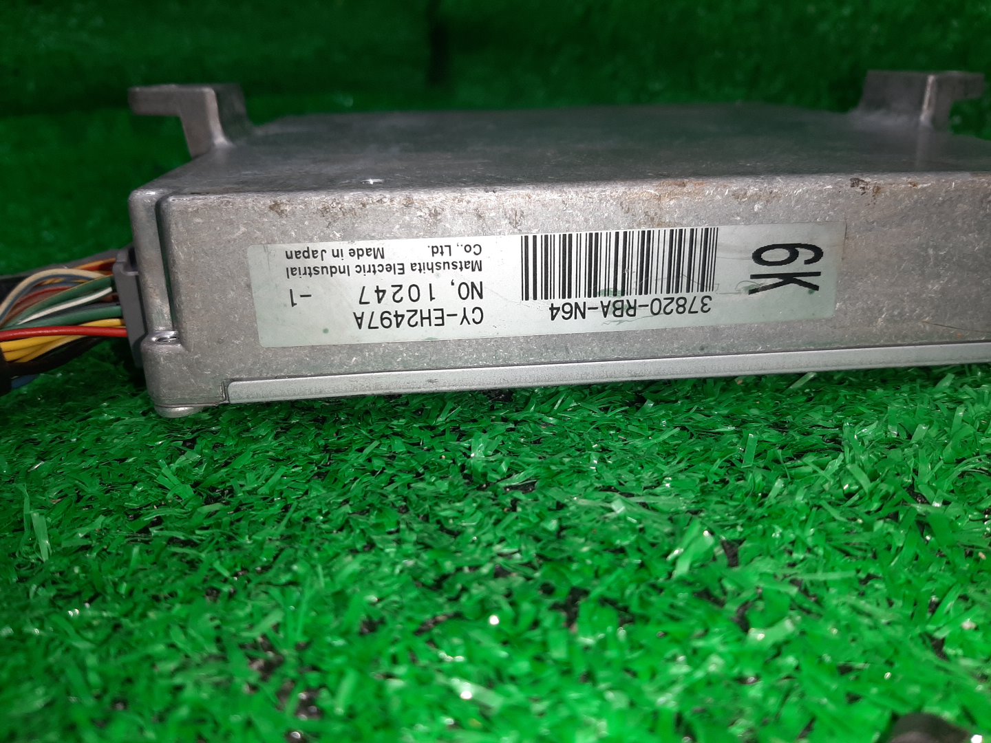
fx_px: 744
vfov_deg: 53.1
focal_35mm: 26
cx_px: 496
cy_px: 372
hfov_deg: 67.3
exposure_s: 1/100
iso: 77
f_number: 1.7
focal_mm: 3.93
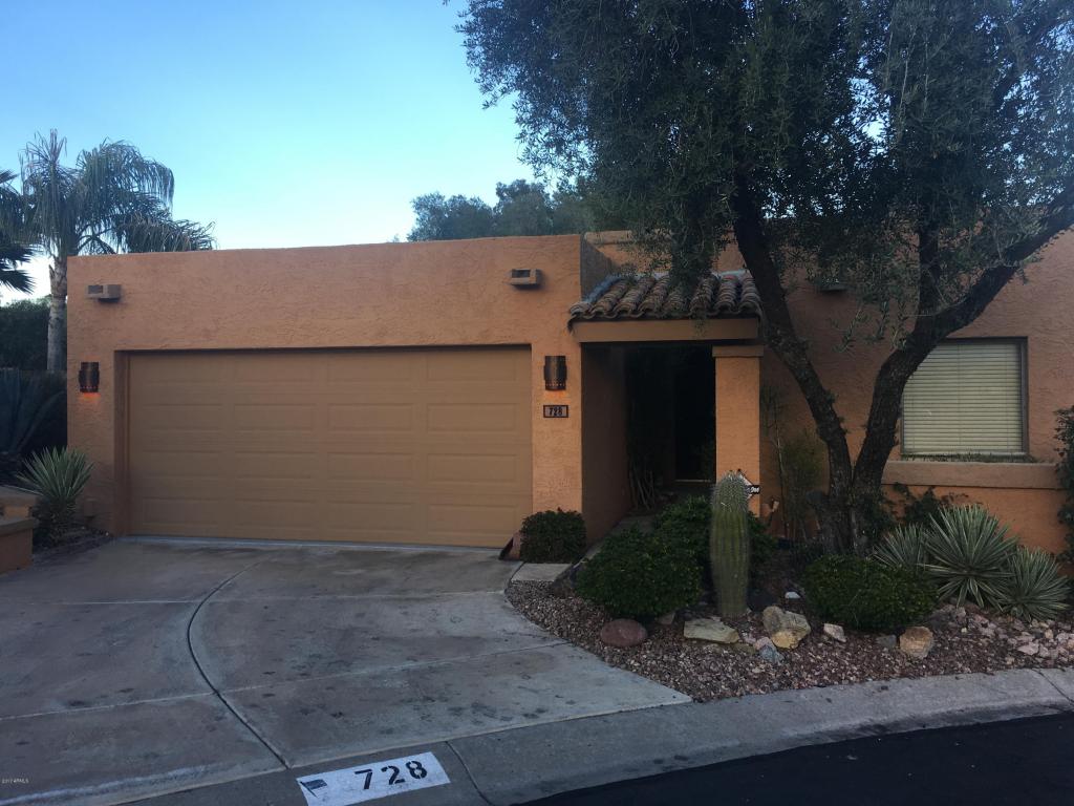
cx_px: 537
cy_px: 403
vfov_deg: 48.2
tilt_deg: +1.1
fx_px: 900
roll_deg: +0.6
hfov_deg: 61.7
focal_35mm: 29
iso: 25
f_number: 2.2
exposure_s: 1/143
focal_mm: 4.15
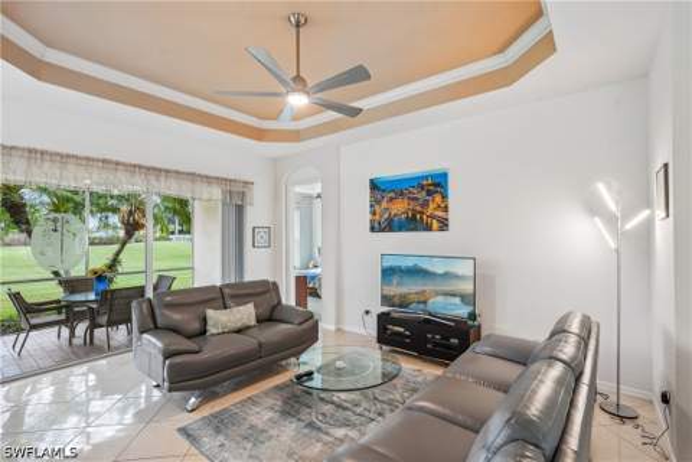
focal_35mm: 17
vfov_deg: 70.4
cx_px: 346
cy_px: 231
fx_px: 327
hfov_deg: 93.3
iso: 400
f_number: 8
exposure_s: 1/15
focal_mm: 17
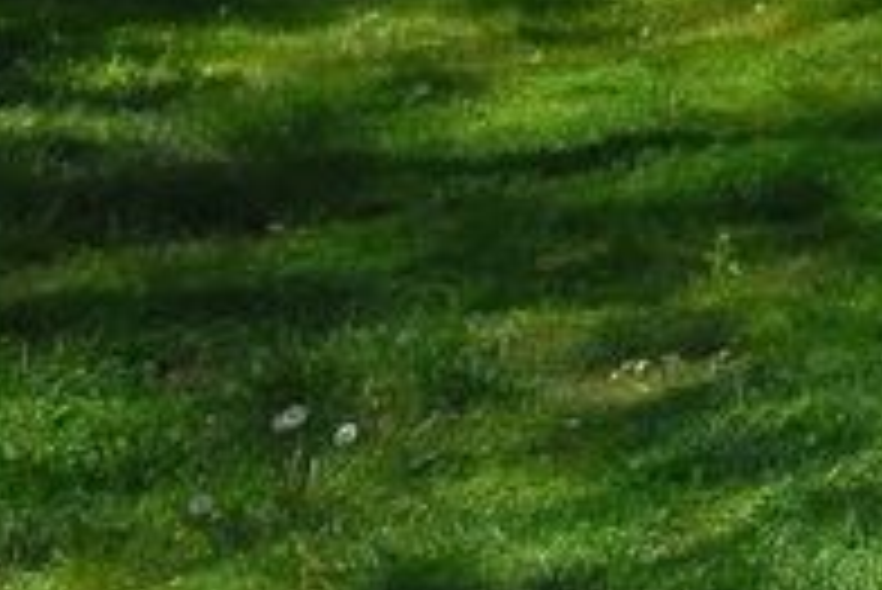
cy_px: -563
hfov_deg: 15.0
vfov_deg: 13.2
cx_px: 2048
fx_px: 2214
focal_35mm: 90
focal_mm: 11.5
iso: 400
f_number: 13
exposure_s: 1/100
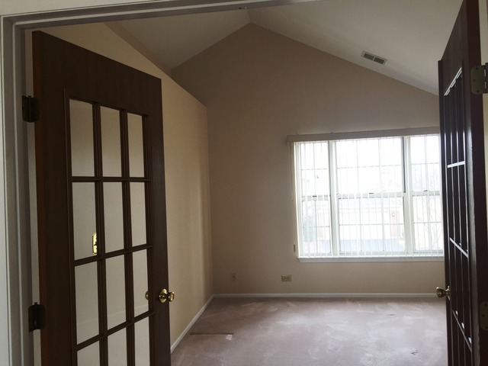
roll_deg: +1.8
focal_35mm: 29
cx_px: 244
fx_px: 409
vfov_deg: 48.2
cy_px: 183
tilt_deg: -0.2
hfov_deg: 61.7
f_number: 2.2
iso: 40
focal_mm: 4.15
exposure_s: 1/120
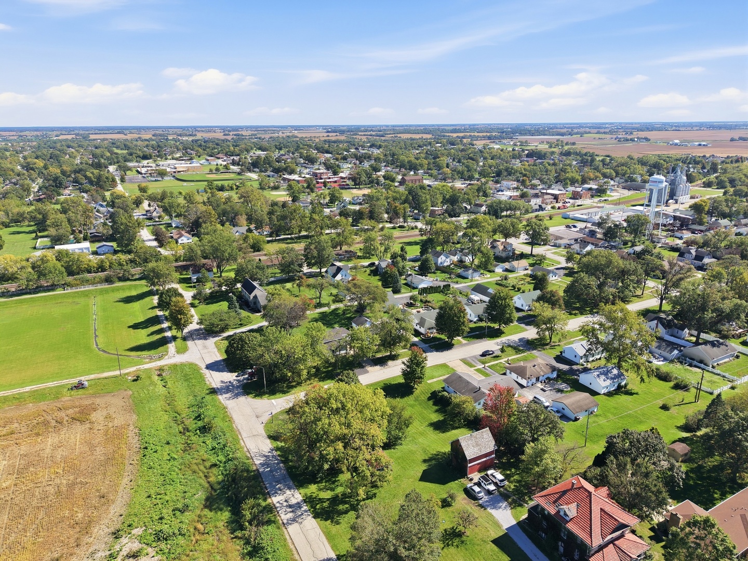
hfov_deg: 71.6
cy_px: 280
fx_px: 519
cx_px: 374
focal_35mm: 24
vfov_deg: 56.8
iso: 400
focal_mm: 8.7
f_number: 1.8
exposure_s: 1/5000
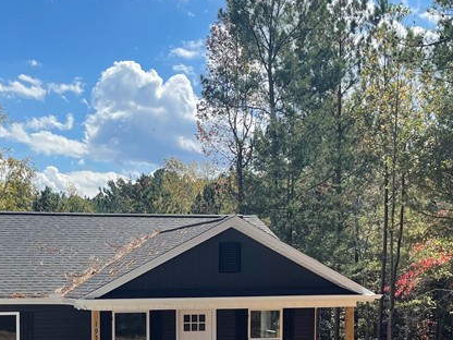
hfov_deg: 29.6
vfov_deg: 22.3
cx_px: 96
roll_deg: +0.2
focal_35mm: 64
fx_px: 838
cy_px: 317
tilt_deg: -3.2
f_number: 1.6
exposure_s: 1/3086
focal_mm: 5.1
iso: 32
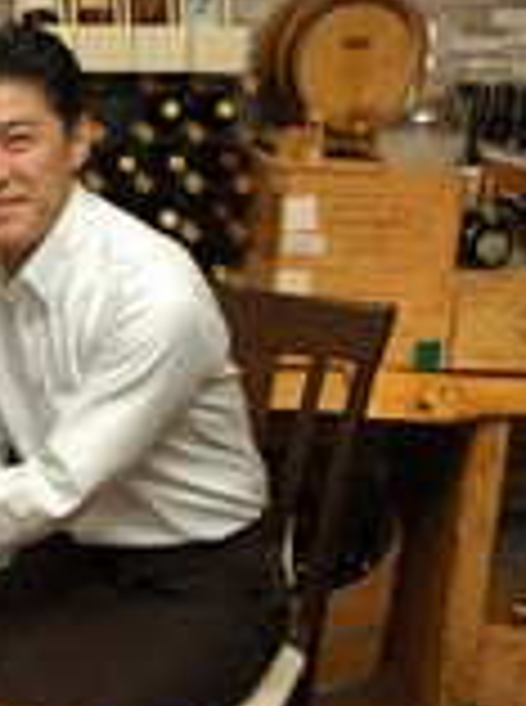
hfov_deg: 16.8
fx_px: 1648
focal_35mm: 81
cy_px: 432
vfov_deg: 24.1
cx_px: -207
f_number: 5
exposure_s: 1/60
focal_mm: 22
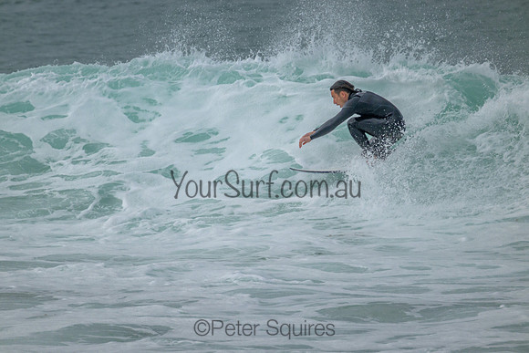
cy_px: 176
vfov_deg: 1.7
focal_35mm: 800
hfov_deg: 2.6
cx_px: 264
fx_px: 11758
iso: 1800
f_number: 11
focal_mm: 800
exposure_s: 1/1600
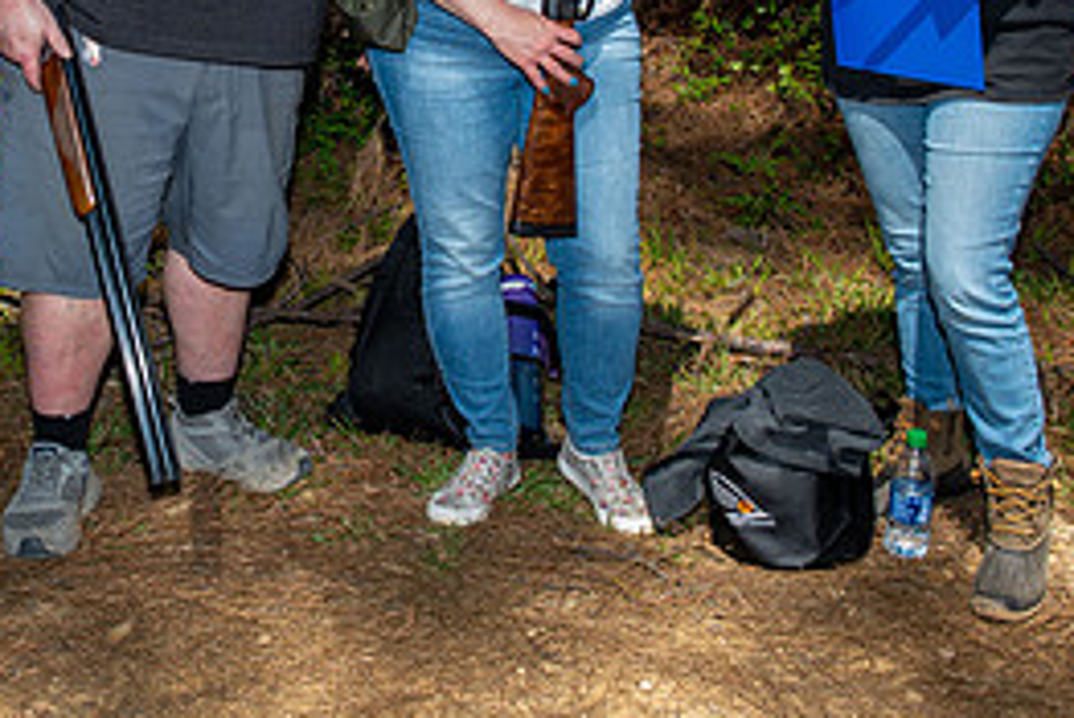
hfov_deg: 32.0
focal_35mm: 62
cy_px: 25
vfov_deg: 21.3
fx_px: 1851
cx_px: 316
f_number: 5.6
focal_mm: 28
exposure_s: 1/250
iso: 50
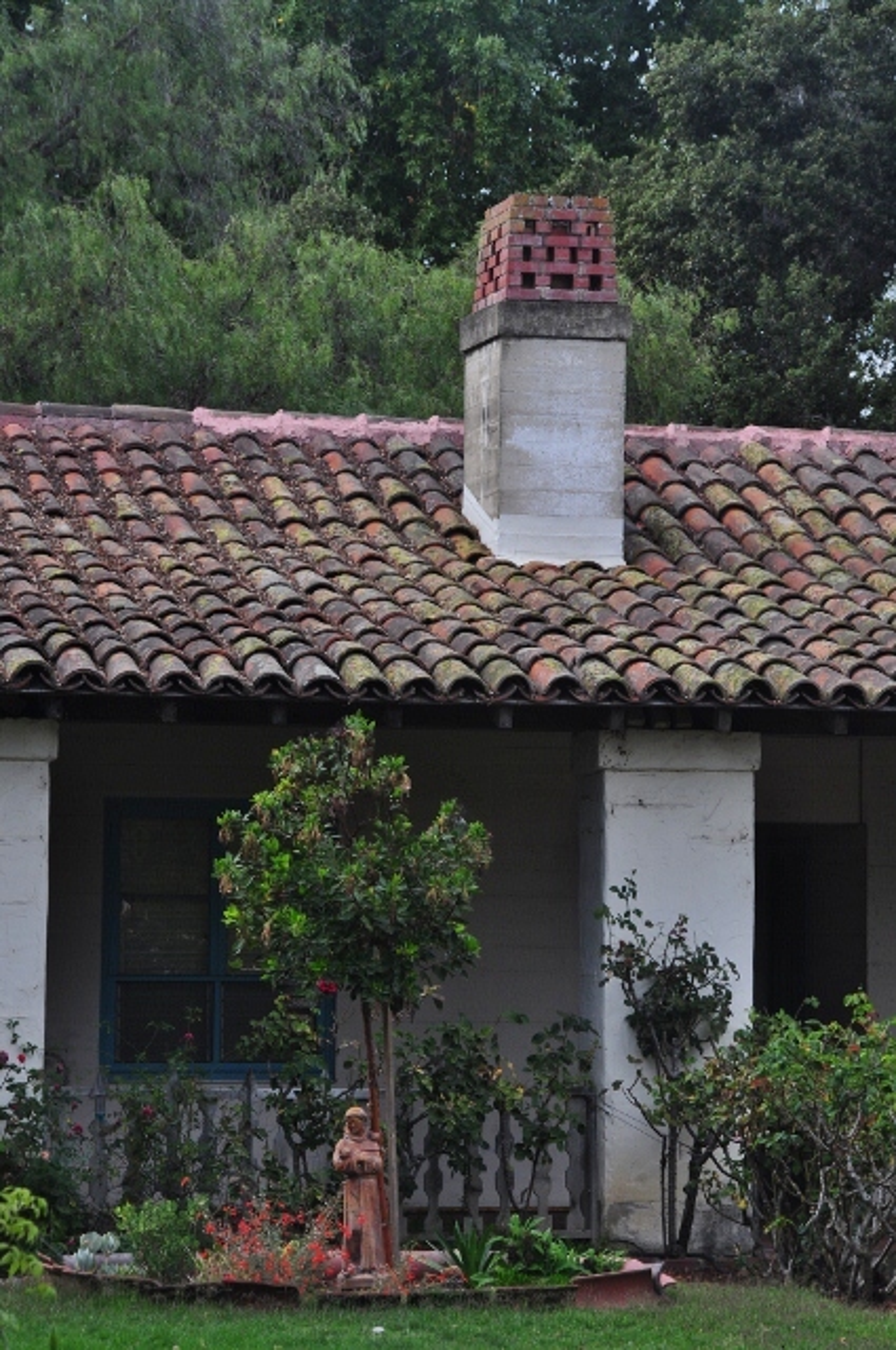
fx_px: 5334
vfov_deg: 14.4
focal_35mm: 142
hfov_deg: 9.6
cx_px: 448
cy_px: 675
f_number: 11
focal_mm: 95
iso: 200
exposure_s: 1/60
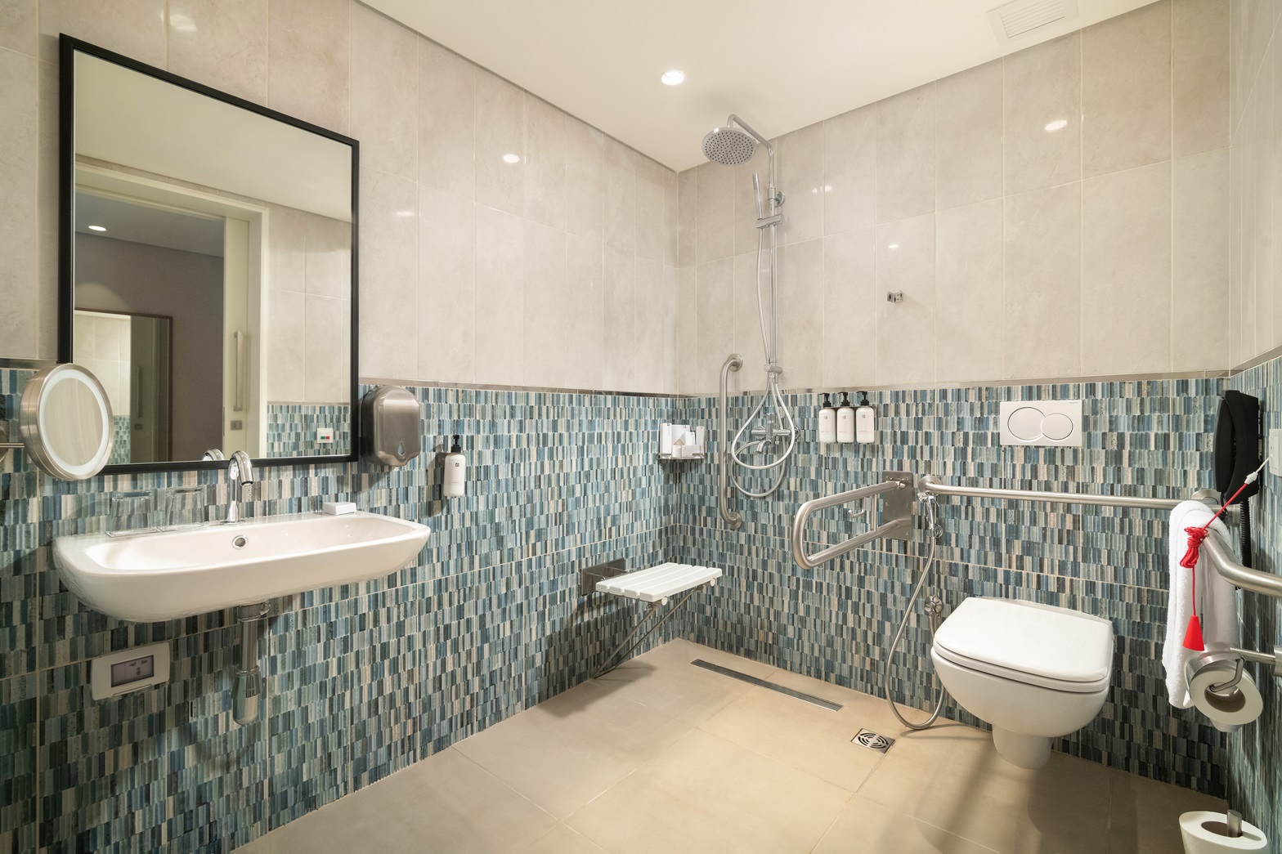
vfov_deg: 73.7
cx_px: 641
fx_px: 570
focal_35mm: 16
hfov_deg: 96.7
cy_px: 427
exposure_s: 1/200
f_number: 9
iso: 640
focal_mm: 16
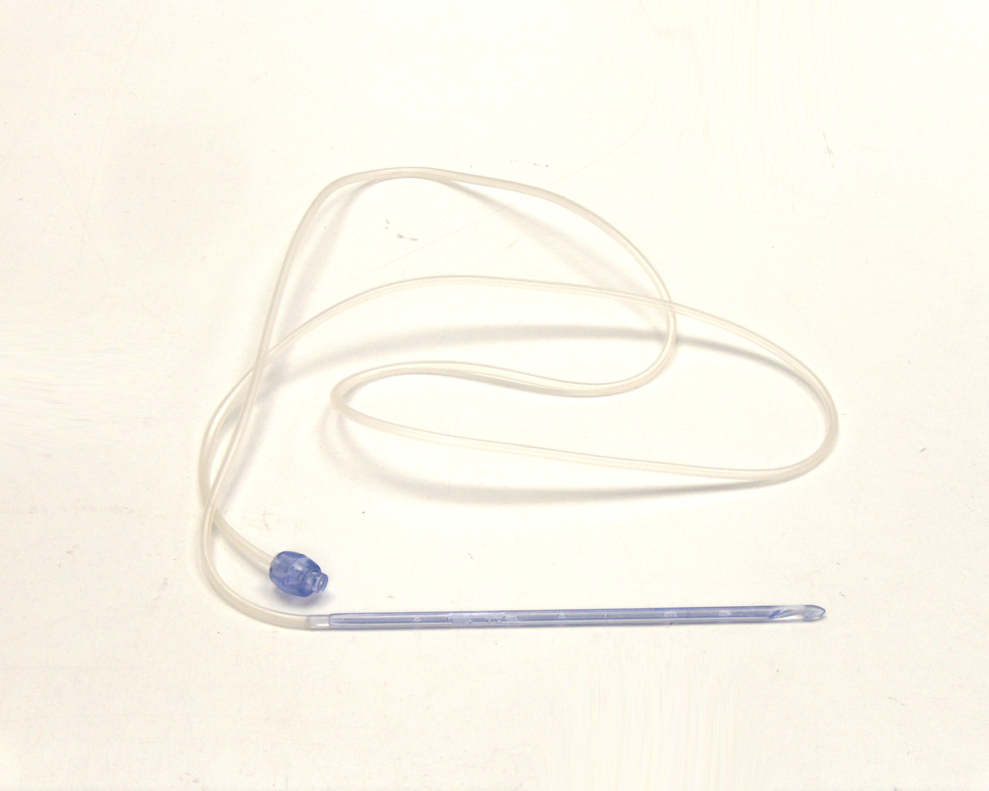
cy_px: 393
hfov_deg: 29.6
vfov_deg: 23.8
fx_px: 1873
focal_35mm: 64
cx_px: 507
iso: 100
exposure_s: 1/96.1
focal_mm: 12.53
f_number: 2.9
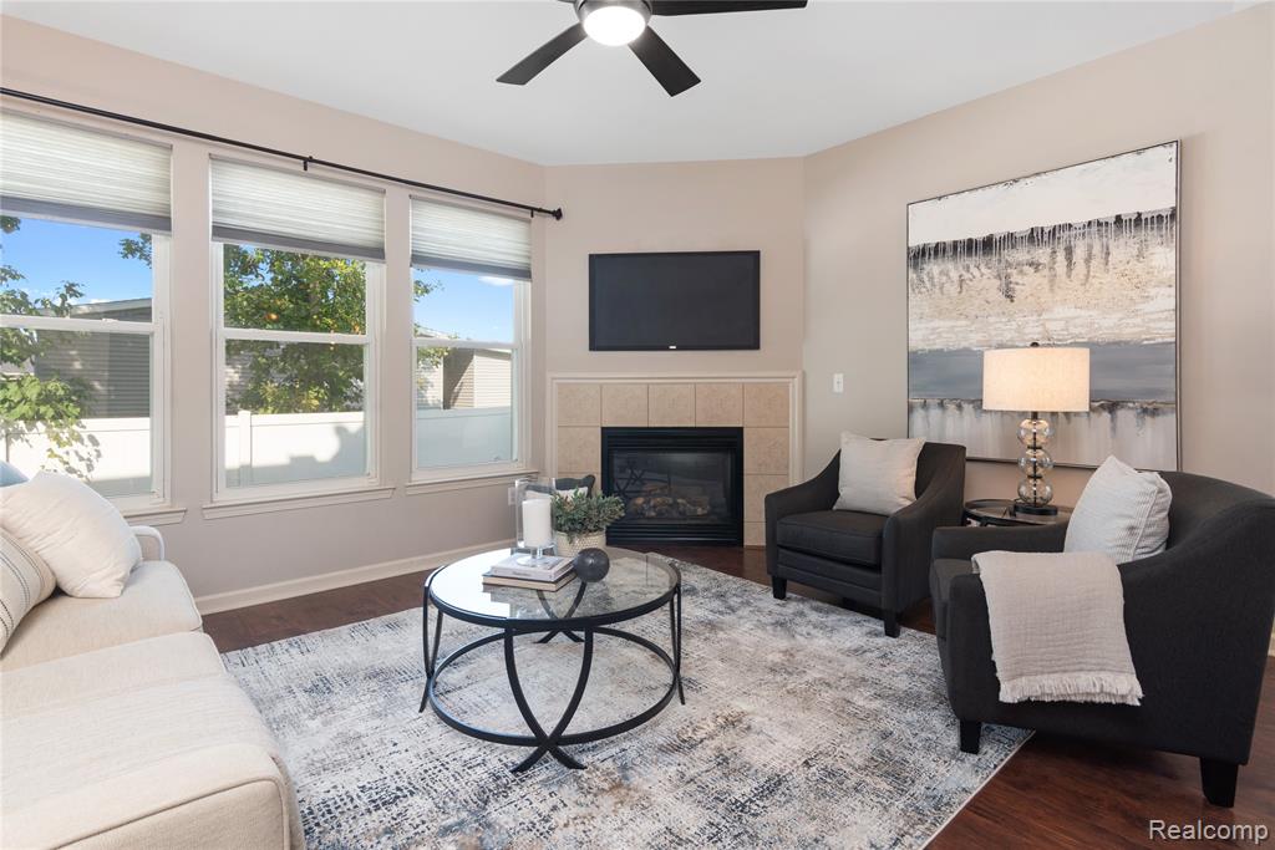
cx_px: 638
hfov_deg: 93.3
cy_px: 425
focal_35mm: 17
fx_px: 602
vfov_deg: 70.5
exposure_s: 1/15
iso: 320
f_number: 9
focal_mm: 17
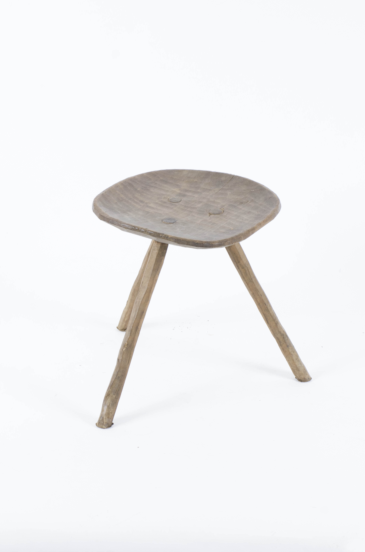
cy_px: 276
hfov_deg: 17.4
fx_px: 1192
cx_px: 182
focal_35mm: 78
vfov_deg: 26.0
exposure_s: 1/80
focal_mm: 52
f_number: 11
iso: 400
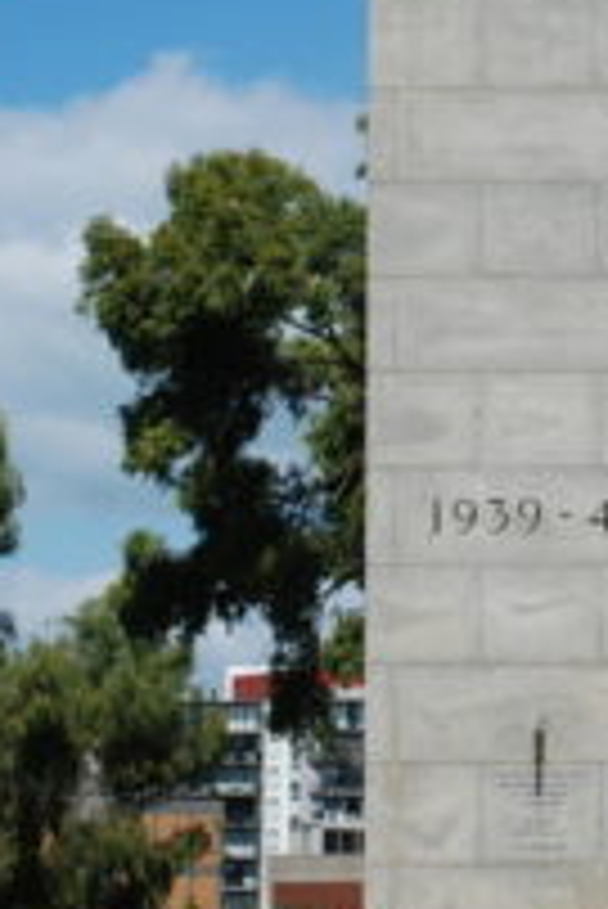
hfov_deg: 10.5
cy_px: 86
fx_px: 3294
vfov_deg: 15.5
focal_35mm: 130
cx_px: 565
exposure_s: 1/320
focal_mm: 35
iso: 100
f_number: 9
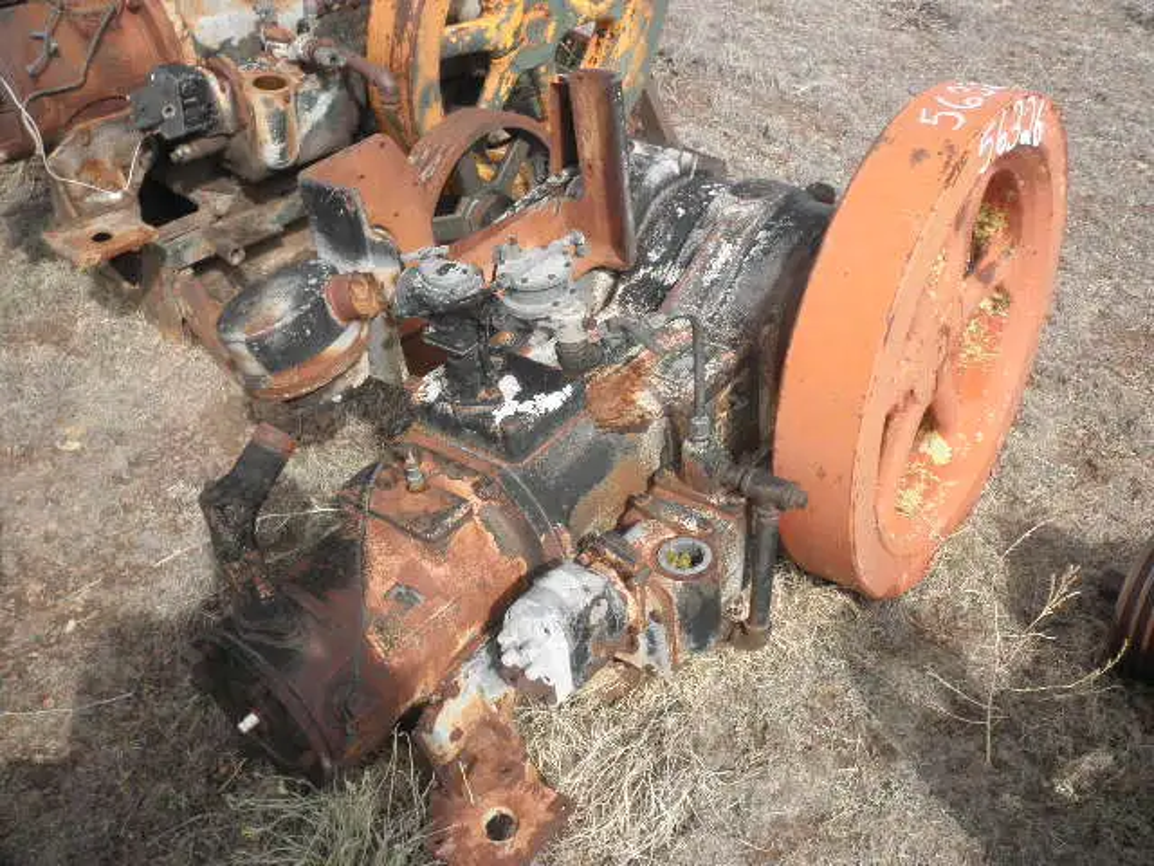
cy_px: 433
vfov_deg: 40.7
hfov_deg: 52.6
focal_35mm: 35
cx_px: 577
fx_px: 1167
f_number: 9.1
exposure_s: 1/80
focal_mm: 6.1
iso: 64
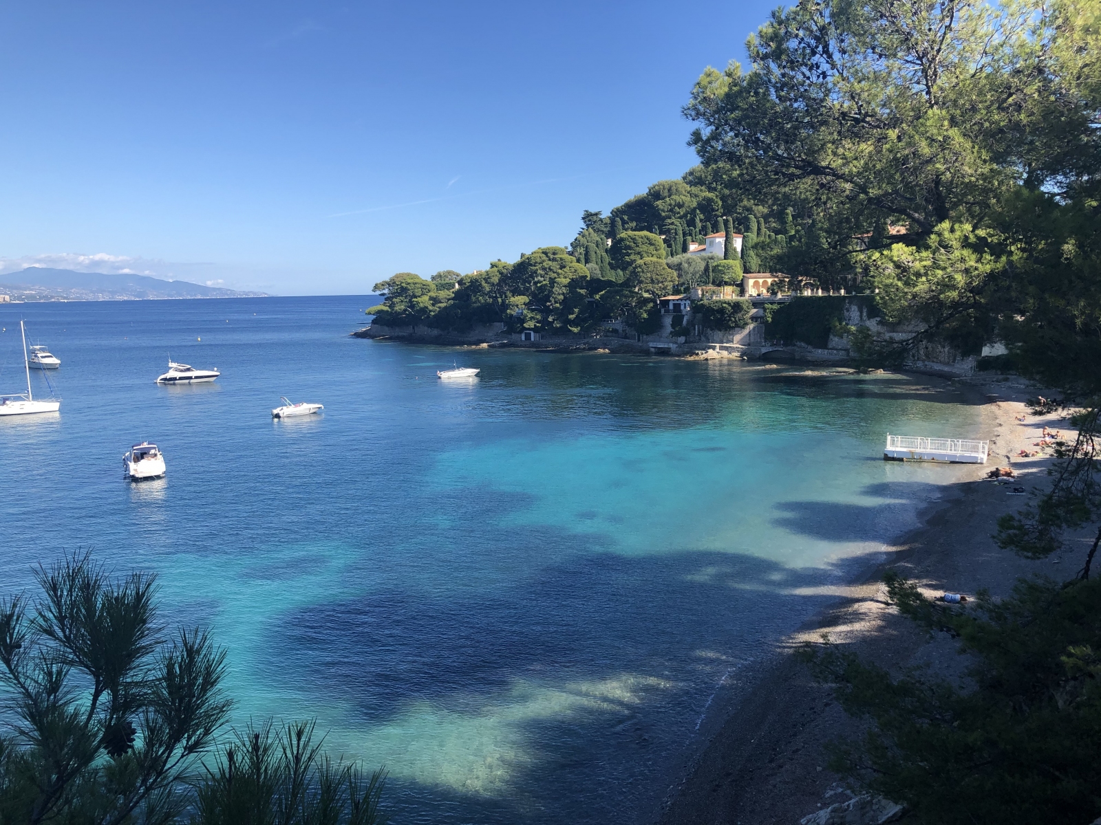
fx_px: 891
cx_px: 550
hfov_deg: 63.4
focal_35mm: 28
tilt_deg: -7.2
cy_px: 412
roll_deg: +0.9
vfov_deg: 49.7
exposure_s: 1/1263
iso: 20
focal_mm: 3.99
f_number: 1.8
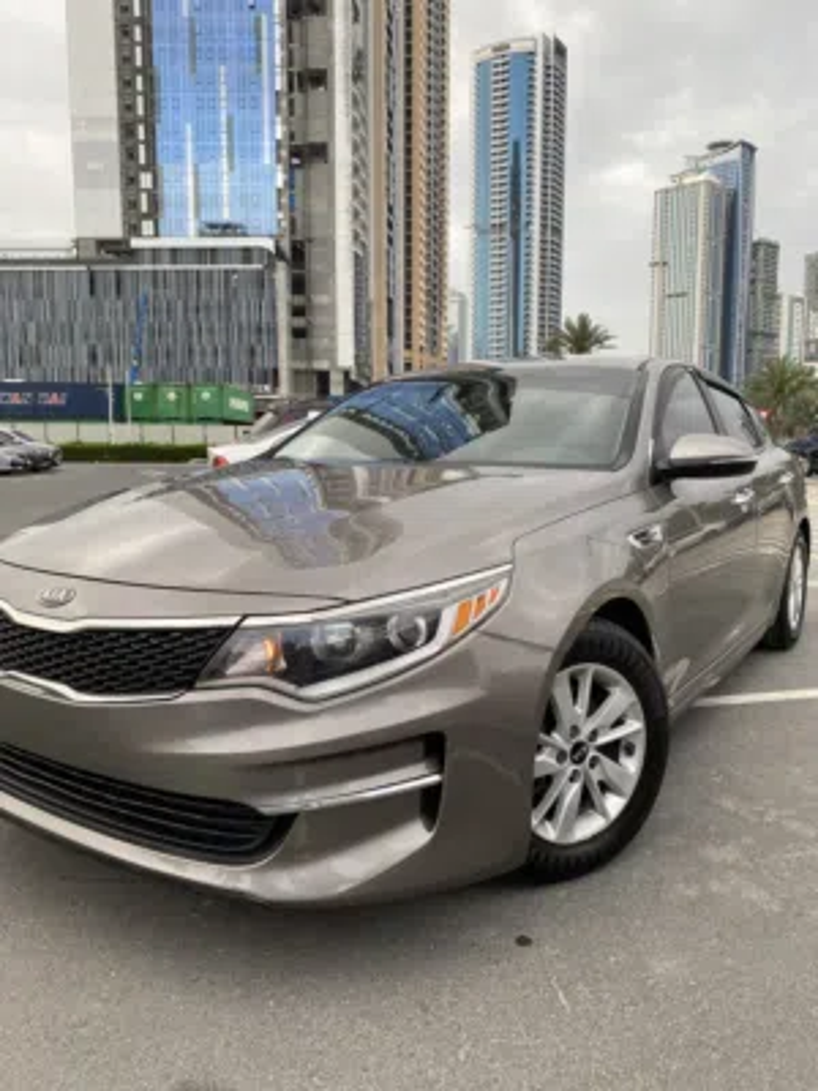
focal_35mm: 26
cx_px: 409
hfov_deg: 53.1
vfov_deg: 67.3
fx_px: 819
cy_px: 546
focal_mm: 4.25
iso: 32
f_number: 1.8
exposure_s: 1/165
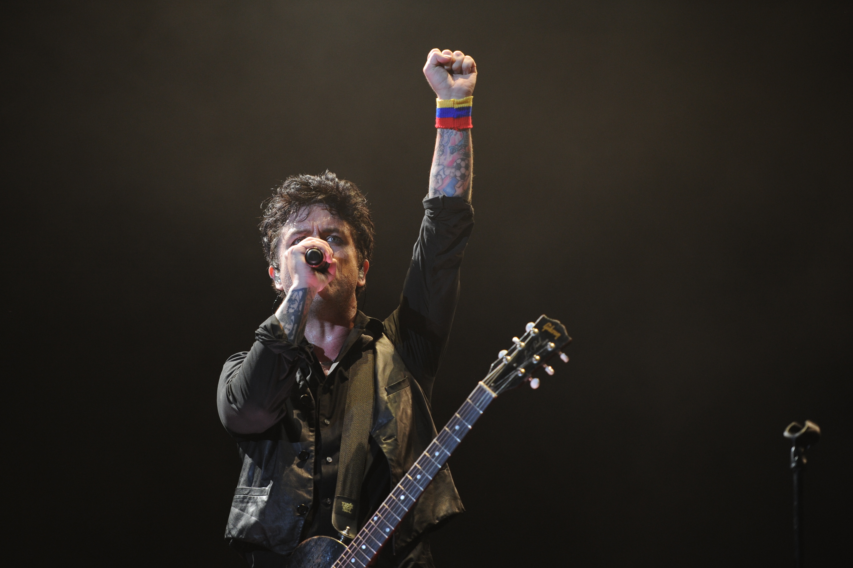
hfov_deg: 12.1
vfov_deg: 8.1
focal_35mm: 170
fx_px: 4025
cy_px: 288
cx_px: 433
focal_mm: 165
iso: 1600
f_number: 2.8
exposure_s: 1/200
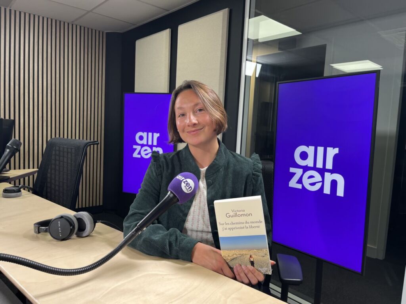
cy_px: 152
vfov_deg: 53.1
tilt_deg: -5.6
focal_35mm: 26
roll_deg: -2.7
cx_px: 203
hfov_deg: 67.3
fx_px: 305
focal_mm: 5.1
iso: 50
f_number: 1.6
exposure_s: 1/100
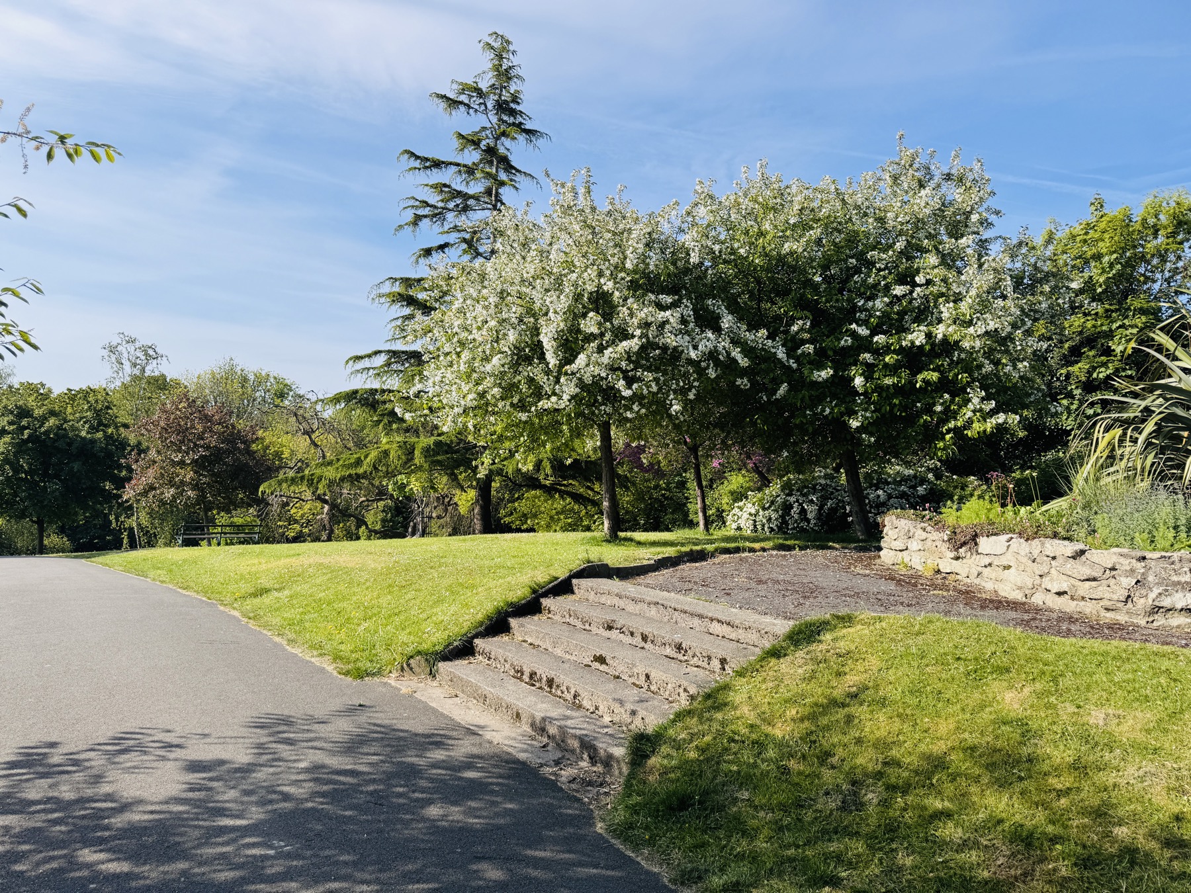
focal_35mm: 24
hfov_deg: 71.6
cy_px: 446
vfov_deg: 56.8
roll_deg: -3.3
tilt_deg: +2.6
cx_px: 596
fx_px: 826
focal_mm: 6.76
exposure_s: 1/3802
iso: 80
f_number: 1.78
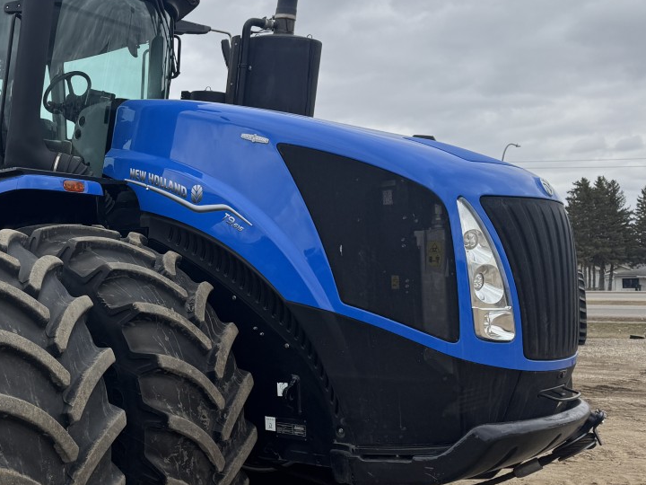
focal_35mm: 48
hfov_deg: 37.8
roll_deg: +0.9
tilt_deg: +4.3
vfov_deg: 30.2
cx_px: 107
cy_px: 216
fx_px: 896
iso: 80
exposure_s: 1/5814
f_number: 1.78
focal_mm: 6.76
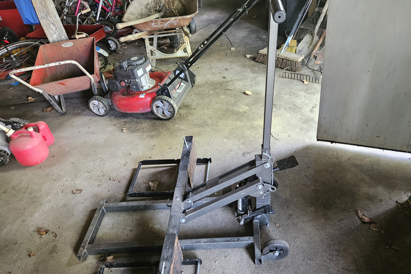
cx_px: 227
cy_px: 151
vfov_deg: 46.3
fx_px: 320
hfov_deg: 65.3
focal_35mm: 28
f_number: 1.8
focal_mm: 5.4
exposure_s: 1/120
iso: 1000
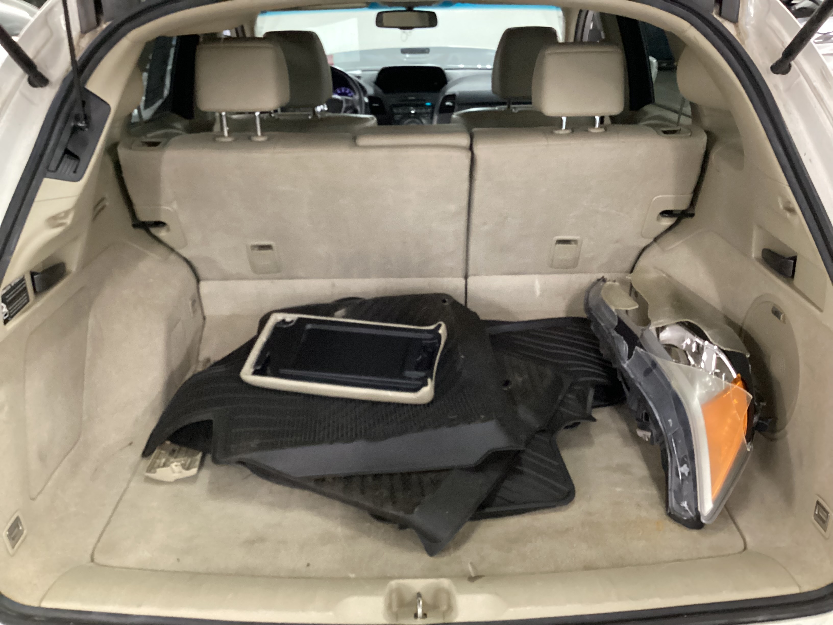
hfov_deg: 58.4
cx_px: 416
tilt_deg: -25.1
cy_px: 312
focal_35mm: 31
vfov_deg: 45.4
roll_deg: +0.2
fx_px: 746
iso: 640
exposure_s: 1/24
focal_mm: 3.3
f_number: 2.4
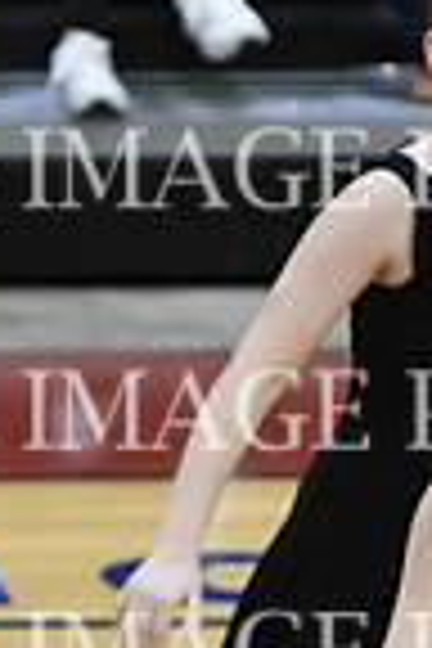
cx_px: 376
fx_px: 16289
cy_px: 531
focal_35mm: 905
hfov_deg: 1.5
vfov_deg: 2.3
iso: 4000
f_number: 3.5
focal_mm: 150
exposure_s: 1/400
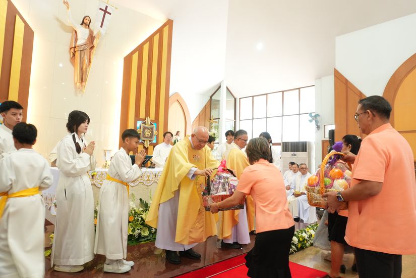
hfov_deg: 73.7
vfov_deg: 53.1
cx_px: 208
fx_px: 277
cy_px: 139
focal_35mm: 24
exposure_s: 1/50
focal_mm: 16
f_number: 6.3
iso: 1600
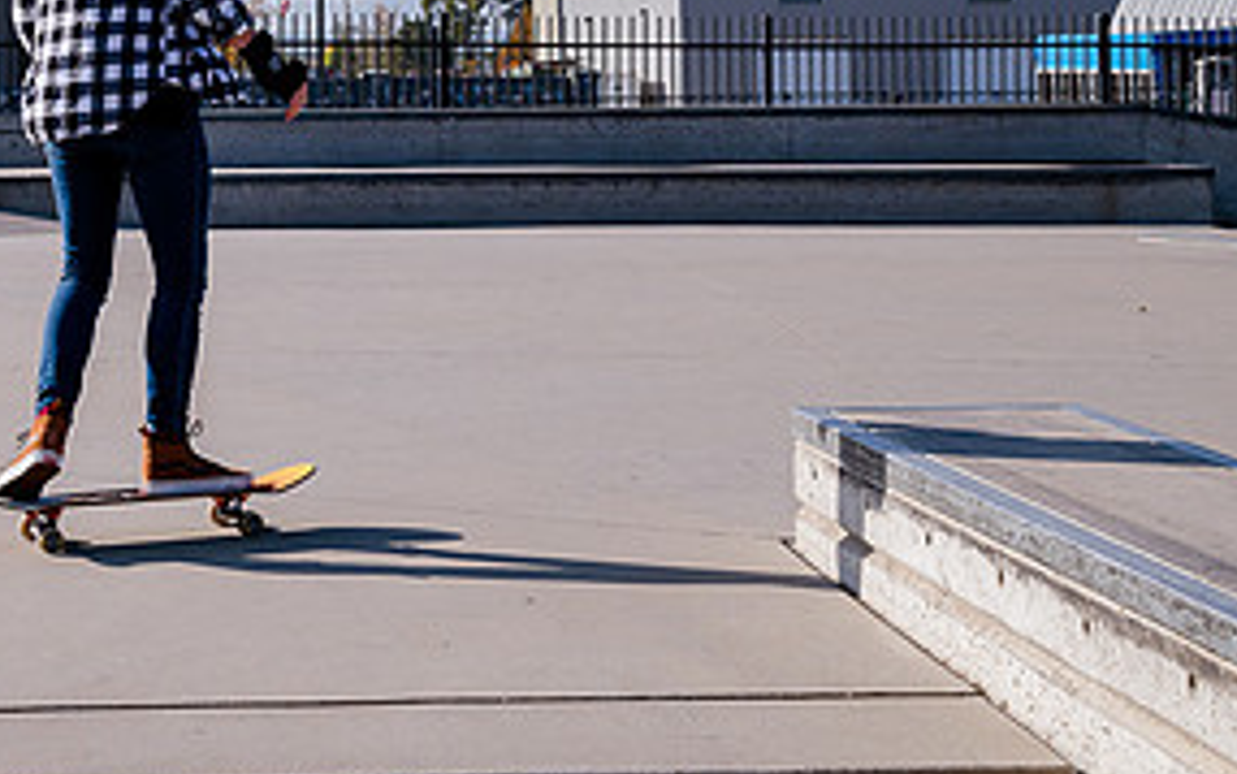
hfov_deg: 22.6
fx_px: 3069
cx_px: 294
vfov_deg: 14.2
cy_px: 74
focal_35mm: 91
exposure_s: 1/640
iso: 200
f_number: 10
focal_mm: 44
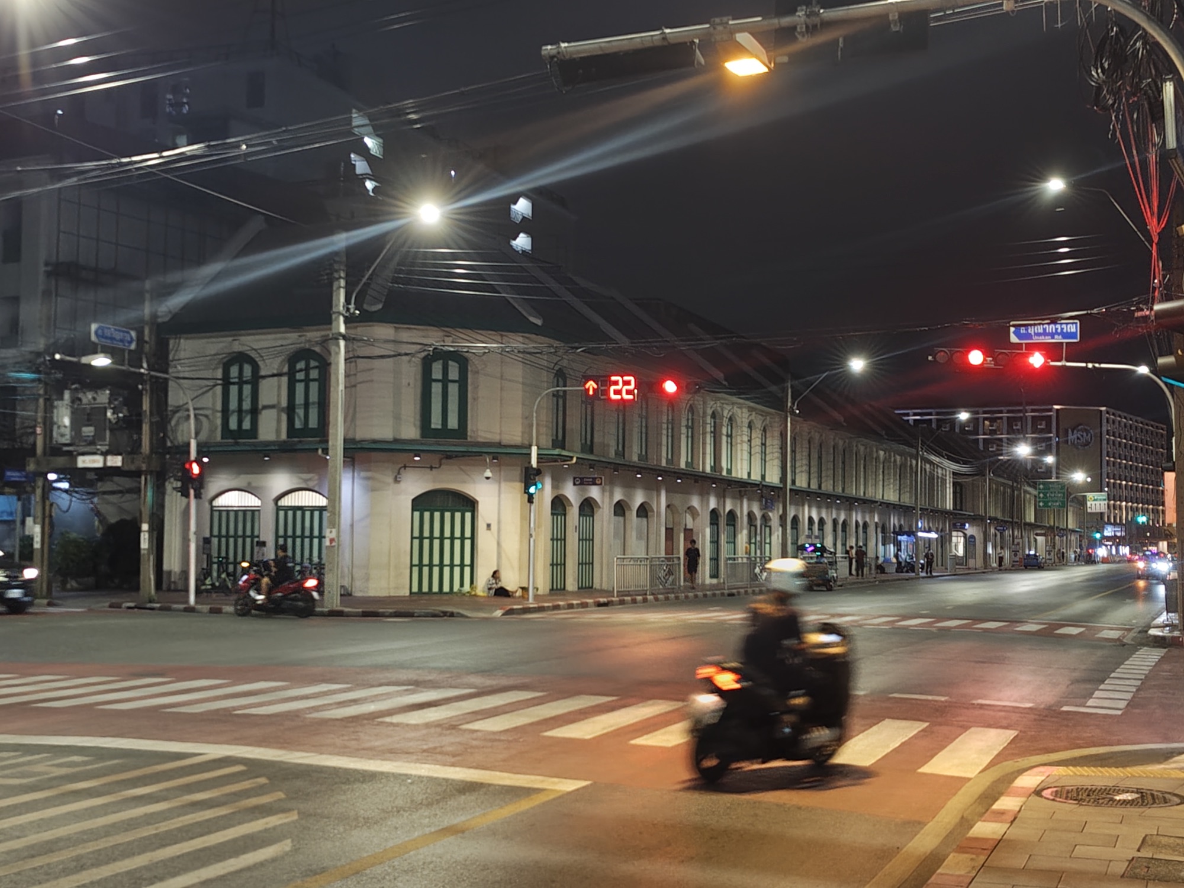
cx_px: 592
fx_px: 1710
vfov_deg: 29.1
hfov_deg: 38.2
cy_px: 444
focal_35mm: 50
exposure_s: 1/33.3
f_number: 1.88
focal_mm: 5.56
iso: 1738
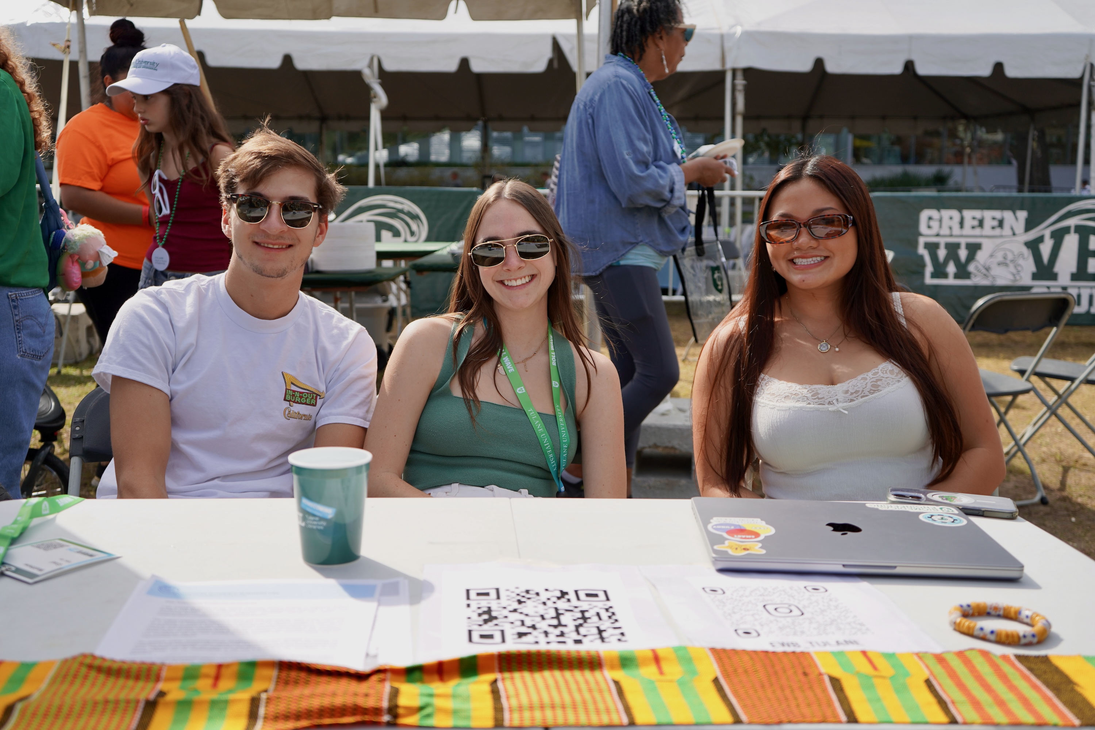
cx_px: 548
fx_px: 1125
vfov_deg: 35.9
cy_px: 365
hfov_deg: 51.9
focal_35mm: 37
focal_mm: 37
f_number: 4.5
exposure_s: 1/500
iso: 100
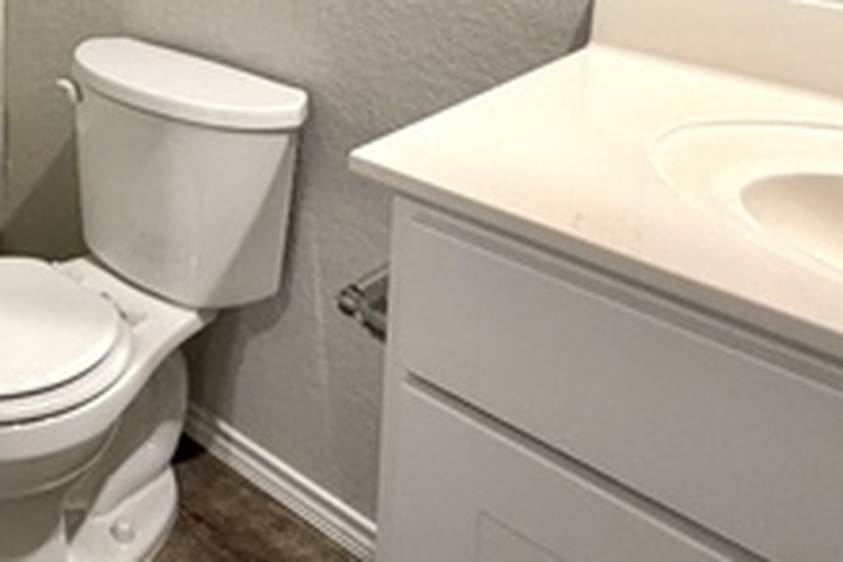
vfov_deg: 27.2
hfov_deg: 39.3
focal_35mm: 42
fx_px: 983
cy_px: -152
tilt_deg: -6.1
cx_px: -49
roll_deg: +0.4
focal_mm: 2.22
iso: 320
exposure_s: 1/60
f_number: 2.2
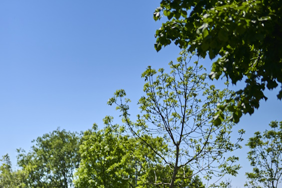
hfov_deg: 18.8
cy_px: 246
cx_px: -93
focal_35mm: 100
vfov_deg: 13.2
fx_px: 783
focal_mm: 35
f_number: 1.4
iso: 64
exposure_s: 1/5000
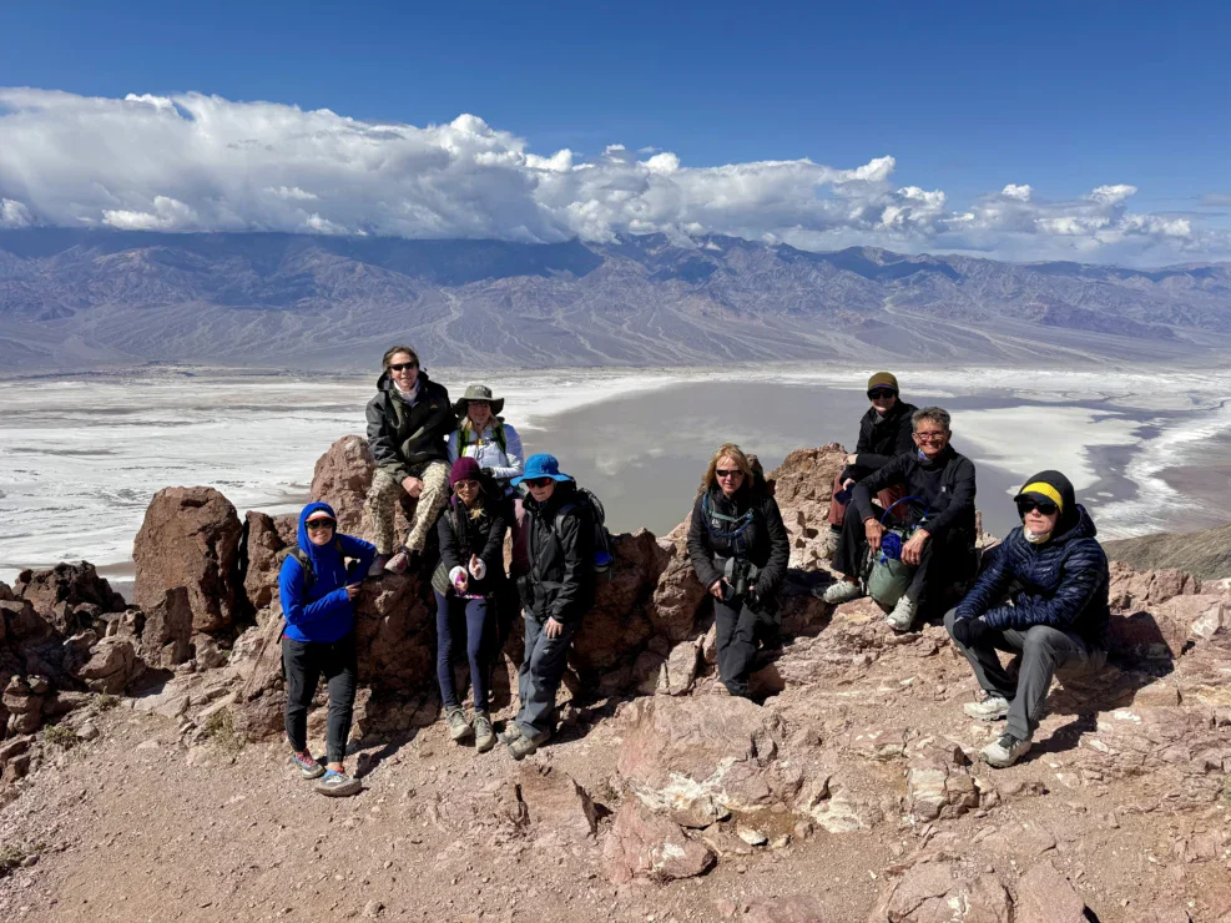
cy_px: 462
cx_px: 616
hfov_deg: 71.6
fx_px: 853
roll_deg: -1.5
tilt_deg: -13.7
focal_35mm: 24
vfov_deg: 56.8
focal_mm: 6.86
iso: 80
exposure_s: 1/7937
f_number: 1.78
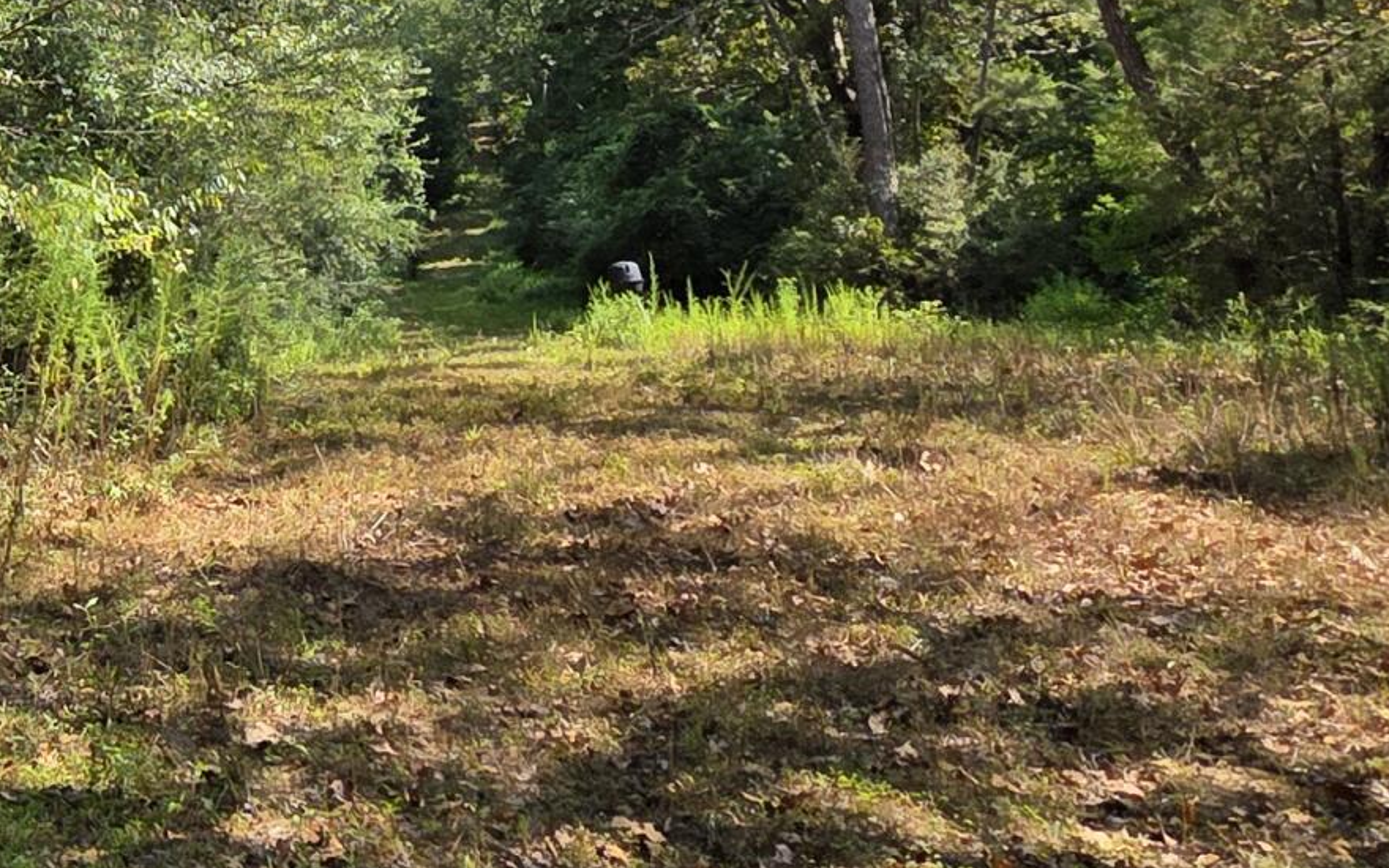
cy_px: 17
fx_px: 1779
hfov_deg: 34.0
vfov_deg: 26.1
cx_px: -297
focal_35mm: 47
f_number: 1.9
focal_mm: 2.2
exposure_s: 1/1195
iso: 40
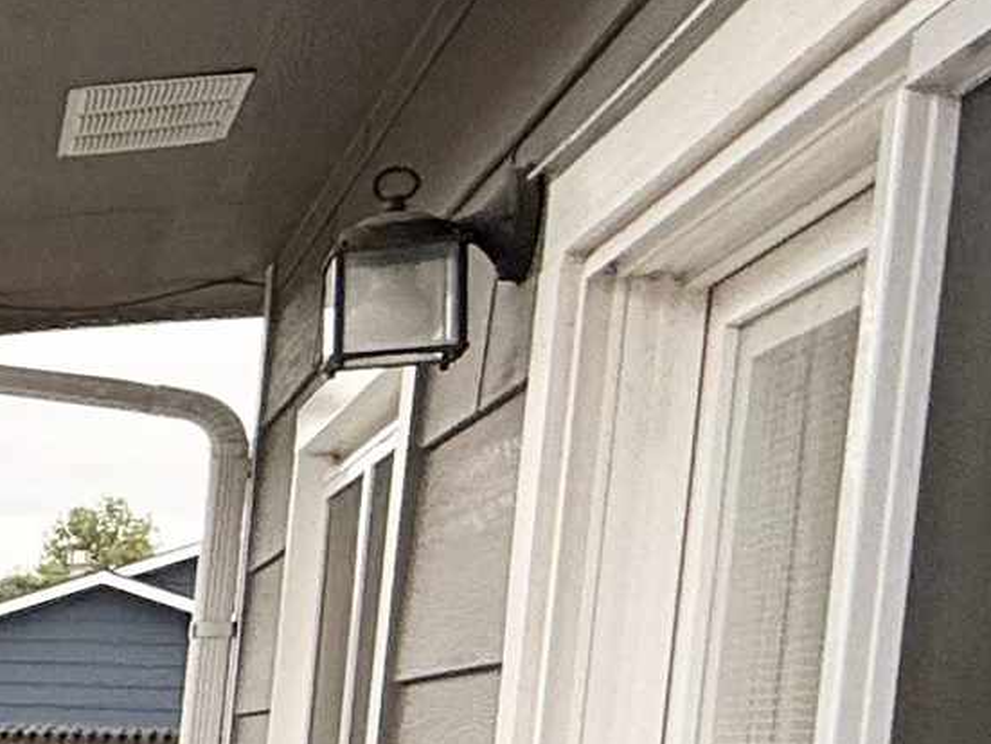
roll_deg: -2.3
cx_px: -1628
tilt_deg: -3.0
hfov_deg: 13.5
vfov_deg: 18.2
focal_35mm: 78
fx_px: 2234
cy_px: 823
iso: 50
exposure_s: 1/411
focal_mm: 2.22
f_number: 2.2
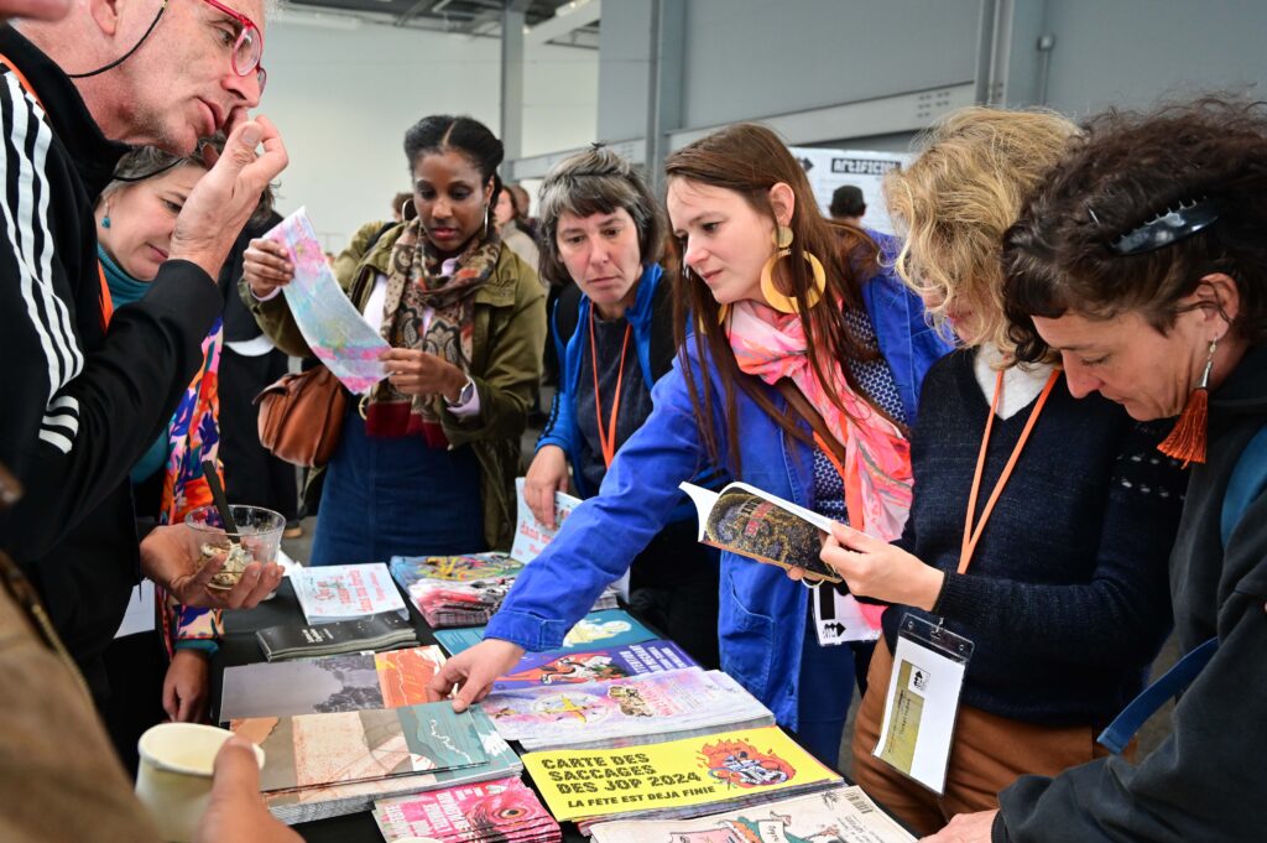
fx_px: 1143
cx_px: 634
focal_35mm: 32
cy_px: 422
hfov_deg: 58.0
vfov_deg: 40.5
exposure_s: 1/200
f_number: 5.6
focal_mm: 32.5
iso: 2500
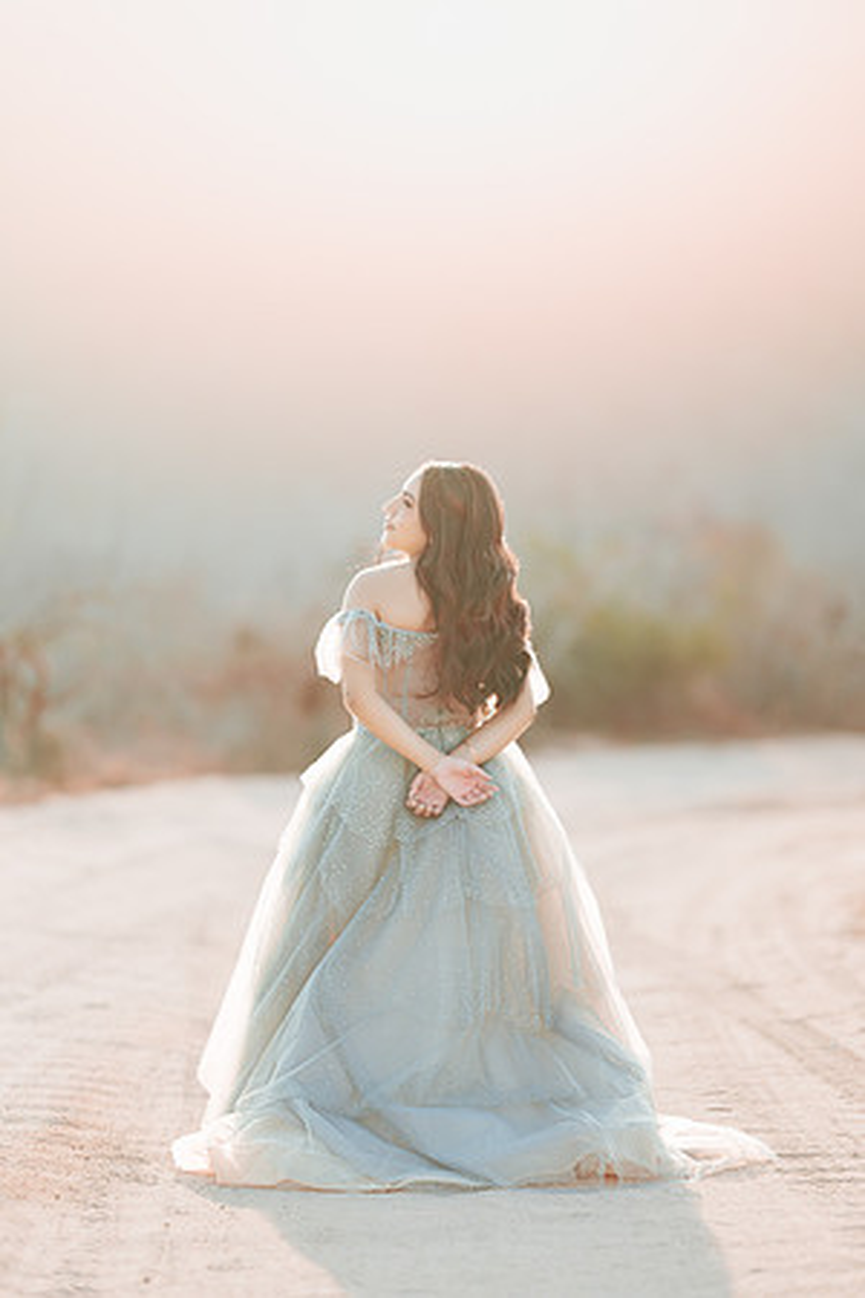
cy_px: 649
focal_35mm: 135
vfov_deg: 15.2
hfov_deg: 10.2
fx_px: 4865
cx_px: 432
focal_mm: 135
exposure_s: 1/2000
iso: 100
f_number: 1.8
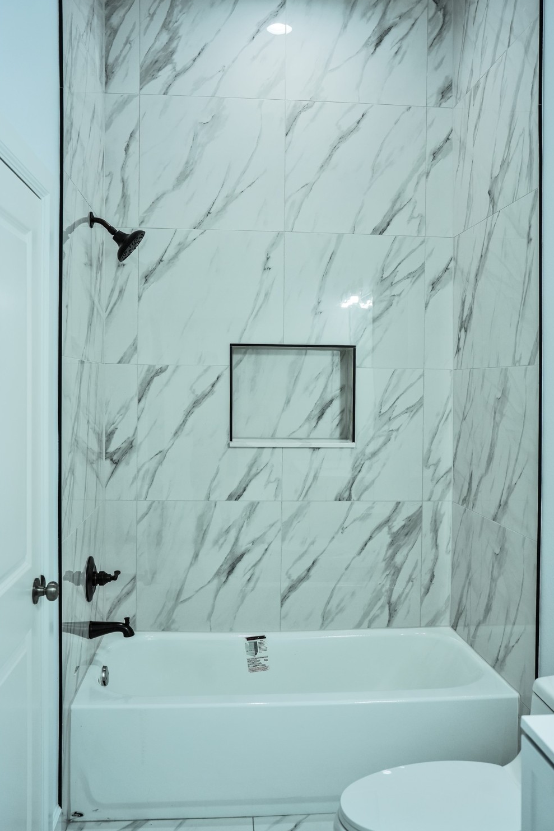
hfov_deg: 45.0
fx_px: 669
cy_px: 404
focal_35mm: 29
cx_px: 283
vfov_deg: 63.6
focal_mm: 28
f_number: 4.5
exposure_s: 1/80
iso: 400
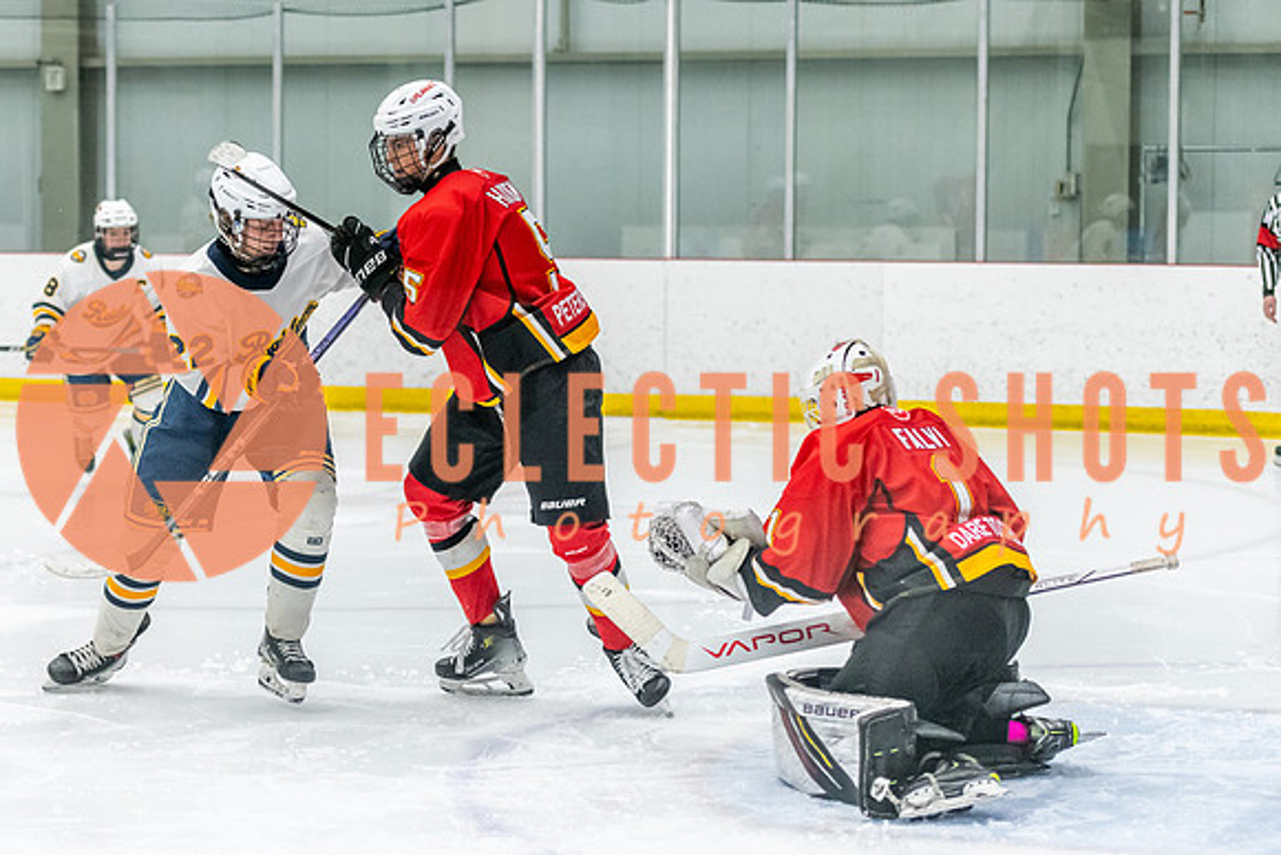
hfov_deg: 19.3
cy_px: 348
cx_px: 444
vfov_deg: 13.0
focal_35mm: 105
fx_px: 3751
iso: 3200
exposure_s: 1/800
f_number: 2.8
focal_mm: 70
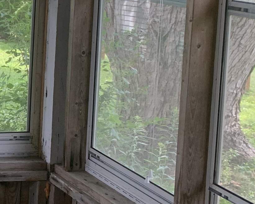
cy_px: 42
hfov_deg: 17.1
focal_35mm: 95
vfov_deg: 16.1
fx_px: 717
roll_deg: -0.4
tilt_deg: -6.9
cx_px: -184
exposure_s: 1/121
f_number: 1.8
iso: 50
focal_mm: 4.25
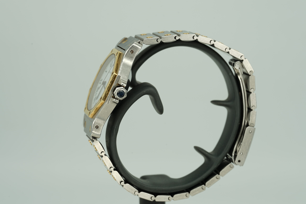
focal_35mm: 105
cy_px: 102
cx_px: 153
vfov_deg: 13.0
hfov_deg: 19.5
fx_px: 892
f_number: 11
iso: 80
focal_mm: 105
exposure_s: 1/5
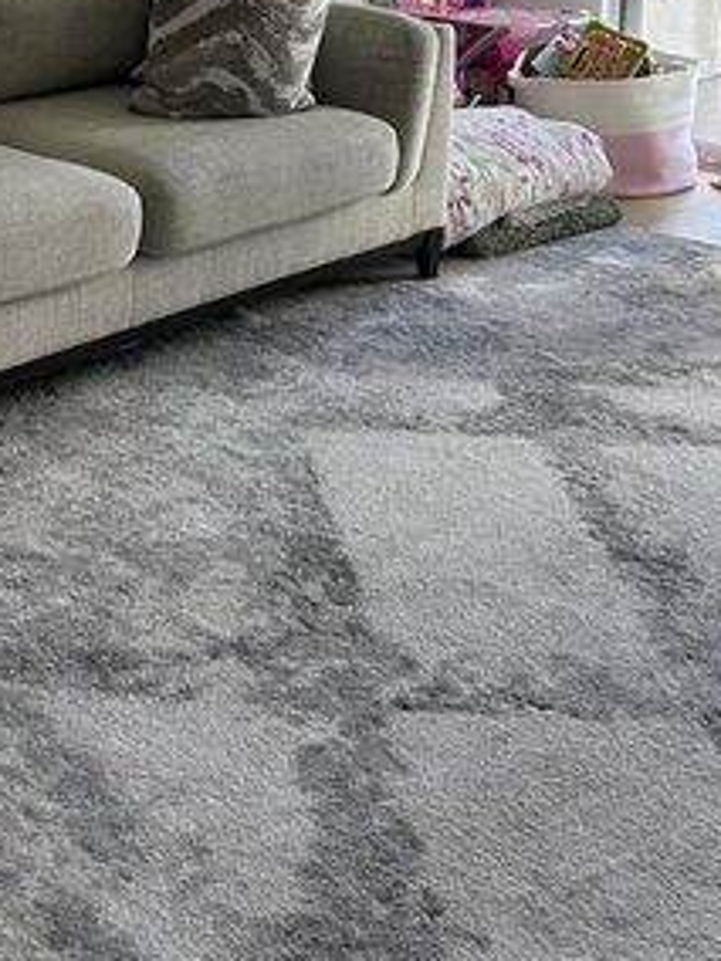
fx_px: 1694
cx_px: 176
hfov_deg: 23.8
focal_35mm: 61
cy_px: -5
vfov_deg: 29.5
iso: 64
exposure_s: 1/121
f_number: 1.5
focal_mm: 5.7
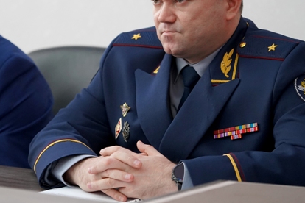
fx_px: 1533
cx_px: 91
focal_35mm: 181
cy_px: 71
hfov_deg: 11.3
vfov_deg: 7.6
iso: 3200
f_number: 4
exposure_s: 1/160
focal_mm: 117
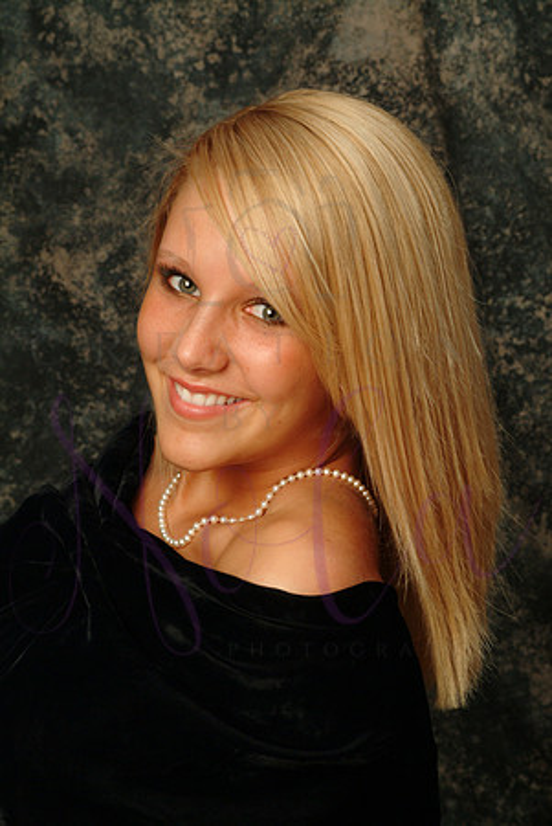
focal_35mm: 150
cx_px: 276
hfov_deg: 9.2
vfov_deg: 13.7
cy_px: 413
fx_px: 3442
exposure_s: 1/125
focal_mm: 100
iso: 400
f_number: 13
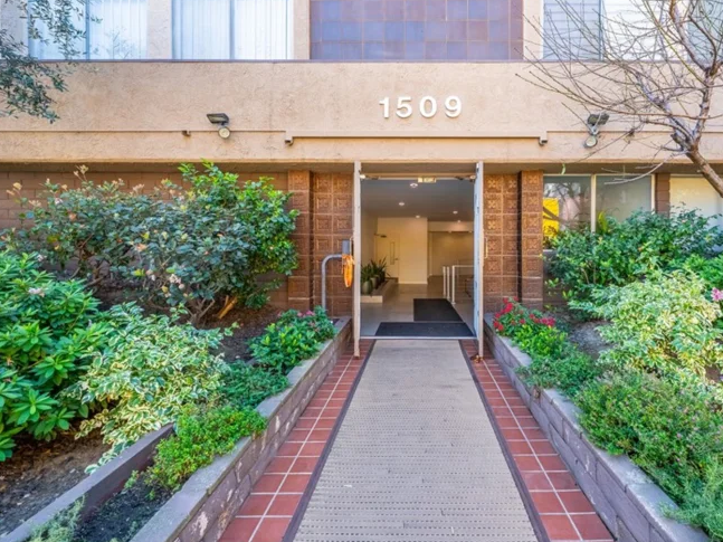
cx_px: 418
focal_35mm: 15
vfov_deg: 81.6
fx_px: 313
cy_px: 251
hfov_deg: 97.4
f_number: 8
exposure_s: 1/2000
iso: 800
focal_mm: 12
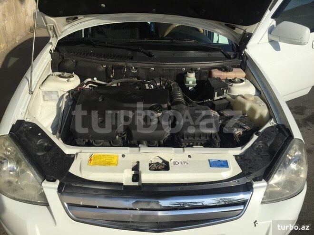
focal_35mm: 29
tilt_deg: -31.7
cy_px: 118
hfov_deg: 61.7
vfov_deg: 48.2
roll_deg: -1.7
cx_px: 157
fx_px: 263
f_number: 2.2
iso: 32
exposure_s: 1/2825
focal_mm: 4.15
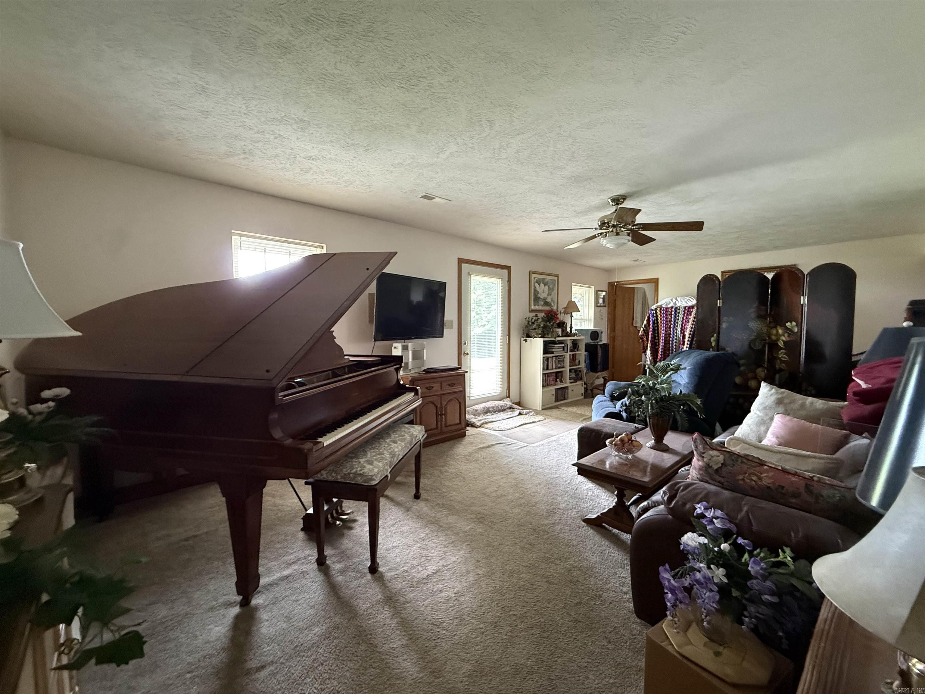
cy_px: 347
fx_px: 374
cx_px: 462
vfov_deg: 85.7
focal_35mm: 14
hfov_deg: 102.1
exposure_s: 1/60
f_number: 2.2
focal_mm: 2.22
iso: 800
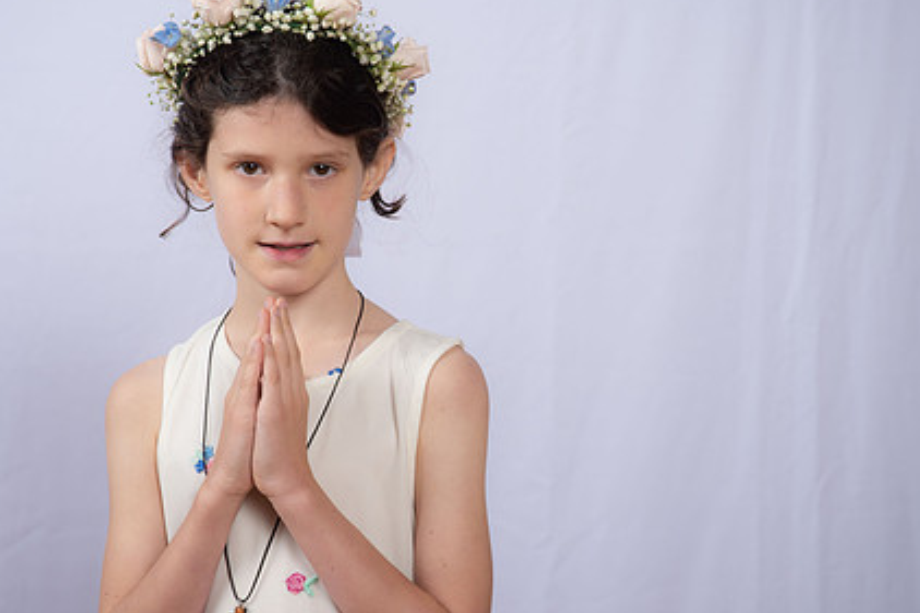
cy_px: 336
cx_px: 405
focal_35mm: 99
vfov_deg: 13.8
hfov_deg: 20.6
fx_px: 2529
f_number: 8
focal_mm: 72
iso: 250
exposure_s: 1/160
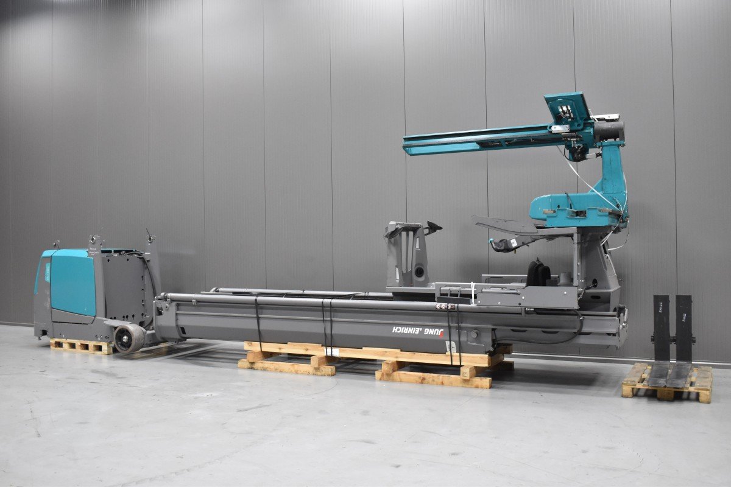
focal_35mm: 34
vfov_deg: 38.4
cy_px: 244
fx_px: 700
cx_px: 366
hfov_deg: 55.1
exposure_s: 1/50
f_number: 5
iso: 1600
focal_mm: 23
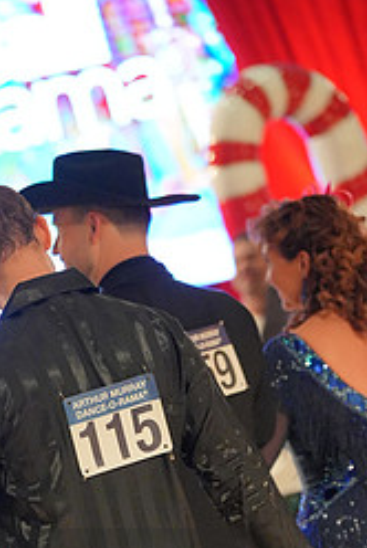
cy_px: 603
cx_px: -54
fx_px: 4559
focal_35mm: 299
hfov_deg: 4.6
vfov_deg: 6.8
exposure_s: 1/400
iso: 4000
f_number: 3.2
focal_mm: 128
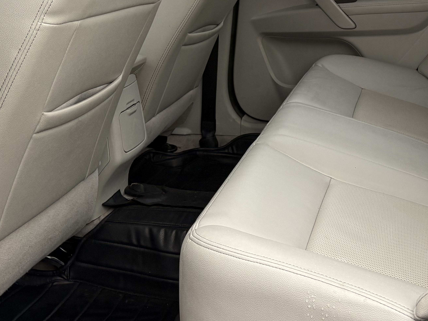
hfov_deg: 33.2
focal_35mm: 57
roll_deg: -1.1
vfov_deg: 24.6
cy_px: 7
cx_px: 315
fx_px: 705
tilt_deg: -7.3
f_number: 1.6
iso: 125
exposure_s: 1/77
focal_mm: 5.96
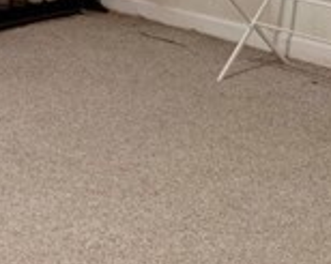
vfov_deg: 12.9
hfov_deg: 17.8
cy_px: -240
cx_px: 17
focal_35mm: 106
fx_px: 1038
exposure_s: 2
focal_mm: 17
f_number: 9
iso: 320
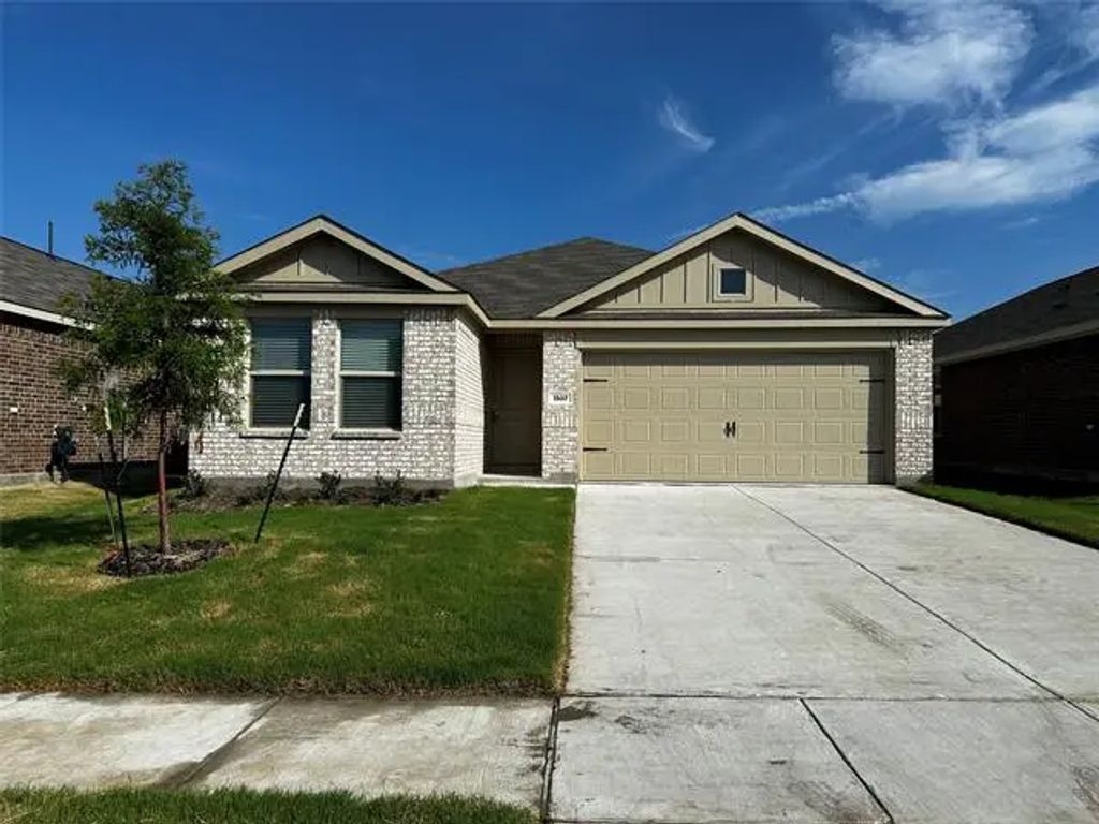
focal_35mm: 24
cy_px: 412
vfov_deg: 56.8
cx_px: 550
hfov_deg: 71.6
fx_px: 762
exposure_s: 1/8197
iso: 80
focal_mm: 6.86
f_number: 1.78
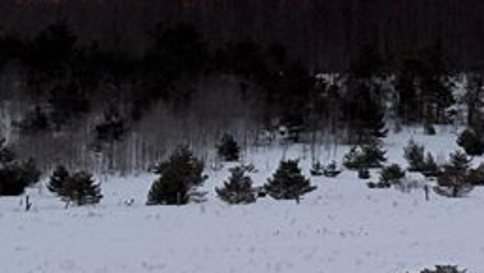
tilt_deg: +5.7
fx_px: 3622
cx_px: 795
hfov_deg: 7.5
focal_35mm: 282
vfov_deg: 4.3
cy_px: -171
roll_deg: -0.4
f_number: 1.6
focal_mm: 5.96
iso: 64
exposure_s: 1/60
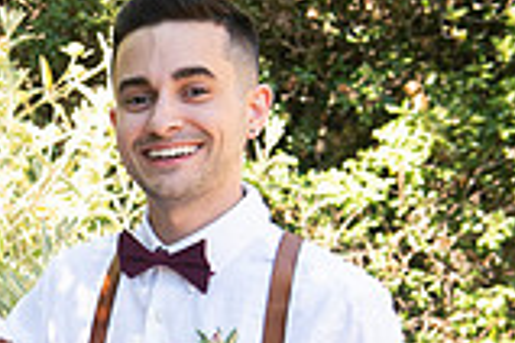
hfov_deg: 12.1
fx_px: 2289
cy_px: 409
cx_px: -298
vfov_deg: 8.5
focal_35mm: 160
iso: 640
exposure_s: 1/320
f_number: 4.5
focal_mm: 44
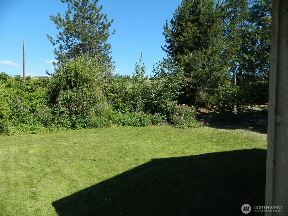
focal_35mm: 25
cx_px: 144
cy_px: 108
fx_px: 208
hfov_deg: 69.4
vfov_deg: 54.9
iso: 80
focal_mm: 4.5
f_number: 3.1
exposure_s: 1/800
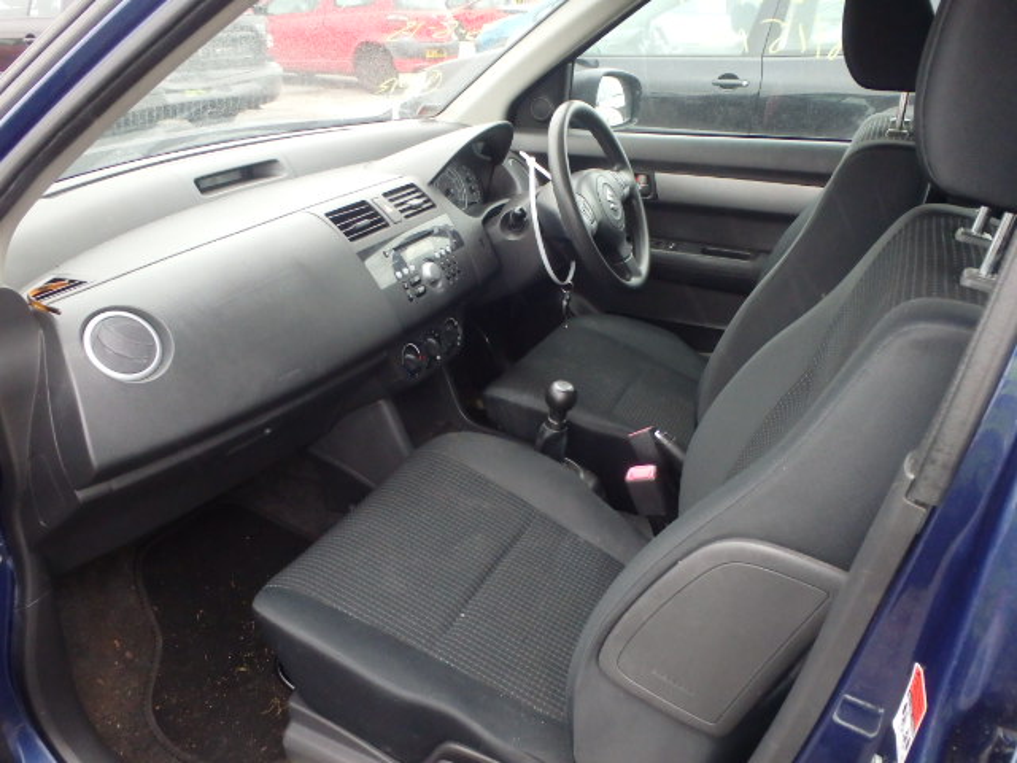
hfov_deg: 63.4
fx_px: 823
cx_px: 508
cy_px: 382
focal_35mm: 28
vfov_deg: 49.7
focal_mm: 5
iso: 800
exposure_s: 1/80
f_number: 3.9
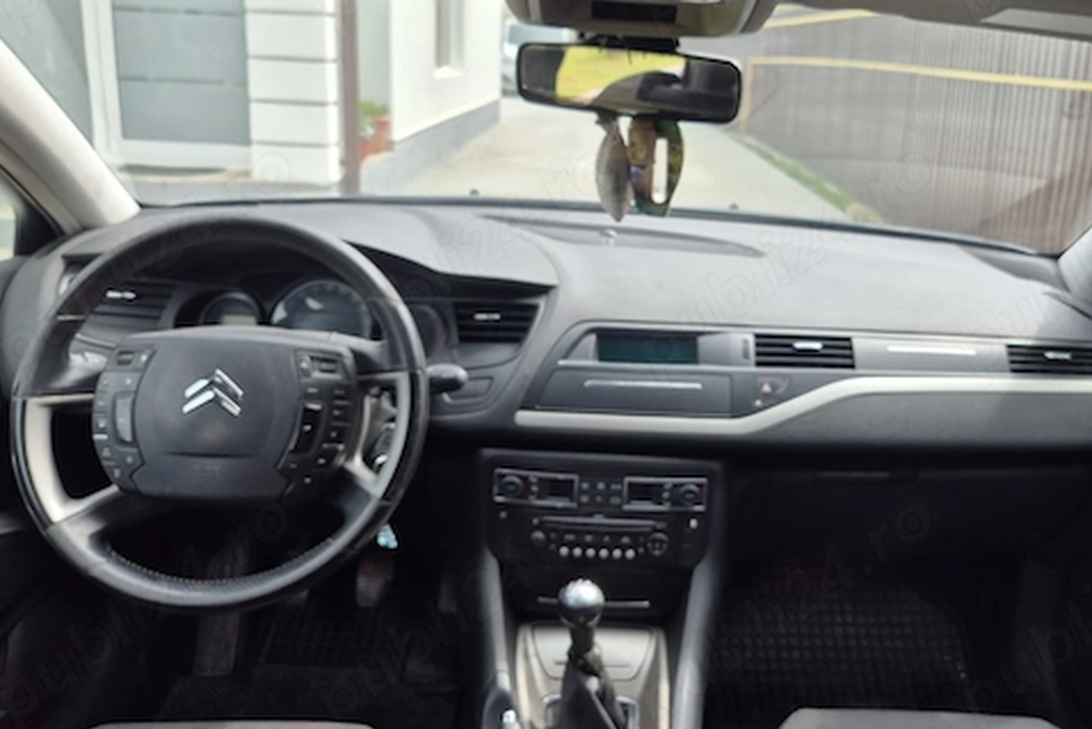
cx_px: 624
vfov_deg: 43.4
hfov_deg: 61.6
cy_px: 286
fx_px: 910
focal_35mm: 30
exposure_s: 1/411
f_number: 1.8
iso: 25
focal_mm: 5.4
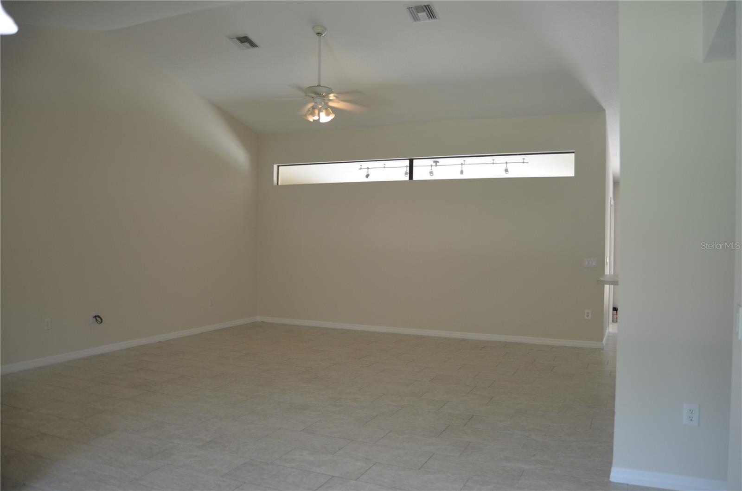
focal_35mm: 27
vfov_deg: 47.7
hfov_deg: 67.5
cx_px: 371
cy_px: 246
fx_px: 555
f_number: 4
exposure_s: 1/60
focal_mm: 18
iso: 500
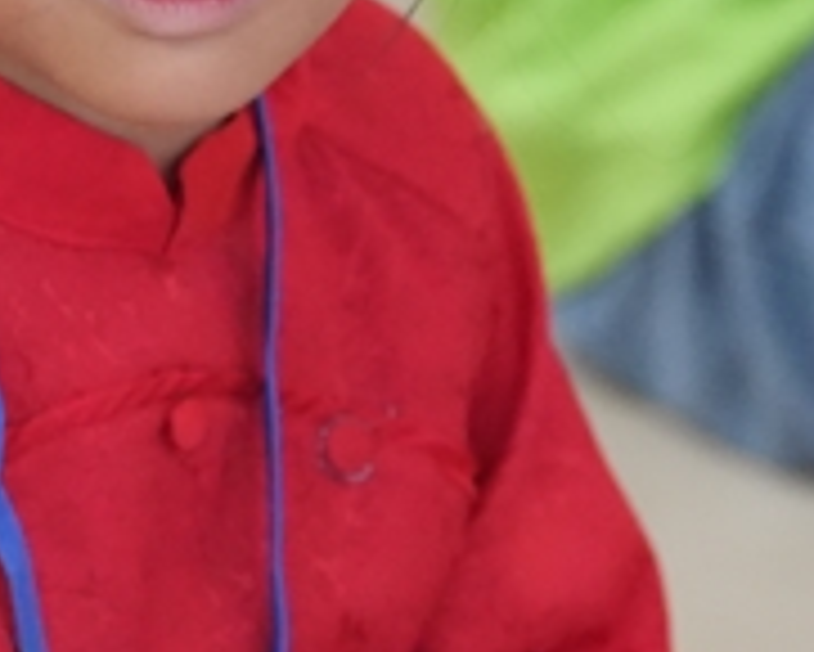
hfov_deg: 3.6
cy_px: 315
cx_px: 110
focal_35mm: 536
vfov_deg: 2.9
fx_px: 12920
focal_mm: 106
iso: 8000
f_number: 3.2
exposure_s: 1/320
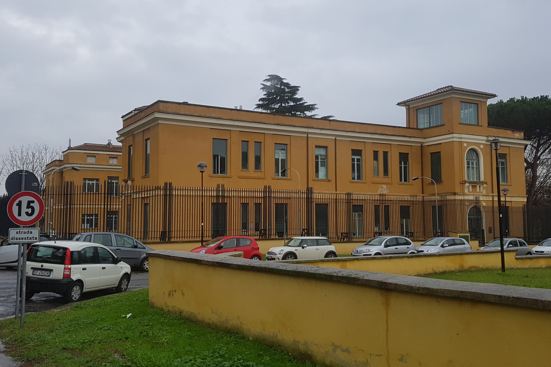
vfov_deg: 46.3
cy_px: 164
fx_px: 429
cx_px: 271
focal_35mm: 28
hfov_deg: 65.5
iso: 50
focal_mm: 4.2
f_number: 1.7
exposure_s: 1/223
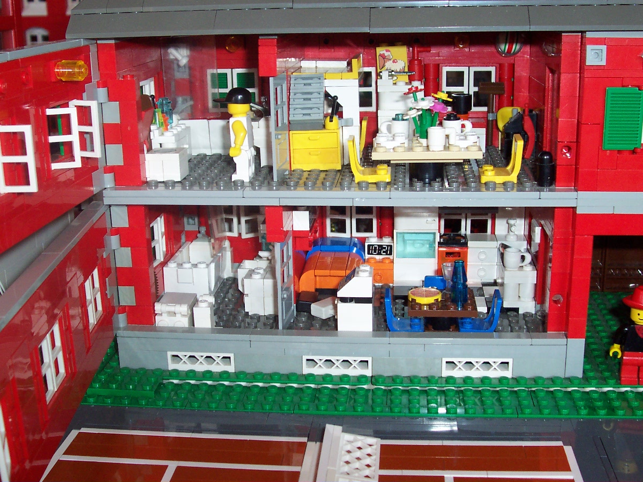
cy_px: 241
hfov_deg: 41.2
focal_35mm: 46
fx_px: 854
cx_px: 322
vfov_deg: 31.5
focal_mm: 7
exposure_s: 1/60
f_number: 3
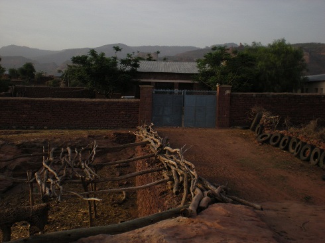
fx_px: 413
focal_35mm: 44
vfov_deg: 32.8
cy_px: 122
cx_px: 162
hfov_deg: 43.0
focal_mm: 7.4
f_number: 4.9
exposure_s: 1/167
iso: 64
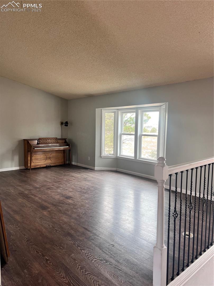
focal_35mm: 26
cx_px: 107
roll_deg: -0.5
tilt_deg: -3.8
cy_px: 143
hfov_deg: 53.0
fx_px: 214
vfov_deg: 67.3
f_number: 1.5
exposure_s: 1/105
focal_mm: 5.7
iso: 125
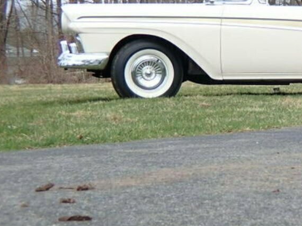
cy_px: 79
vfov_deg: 14.9
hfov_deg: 19.2
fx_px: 863
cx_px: 314
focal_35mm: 99
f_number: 4.5
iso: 100
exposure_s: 1/250
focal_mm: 8.4
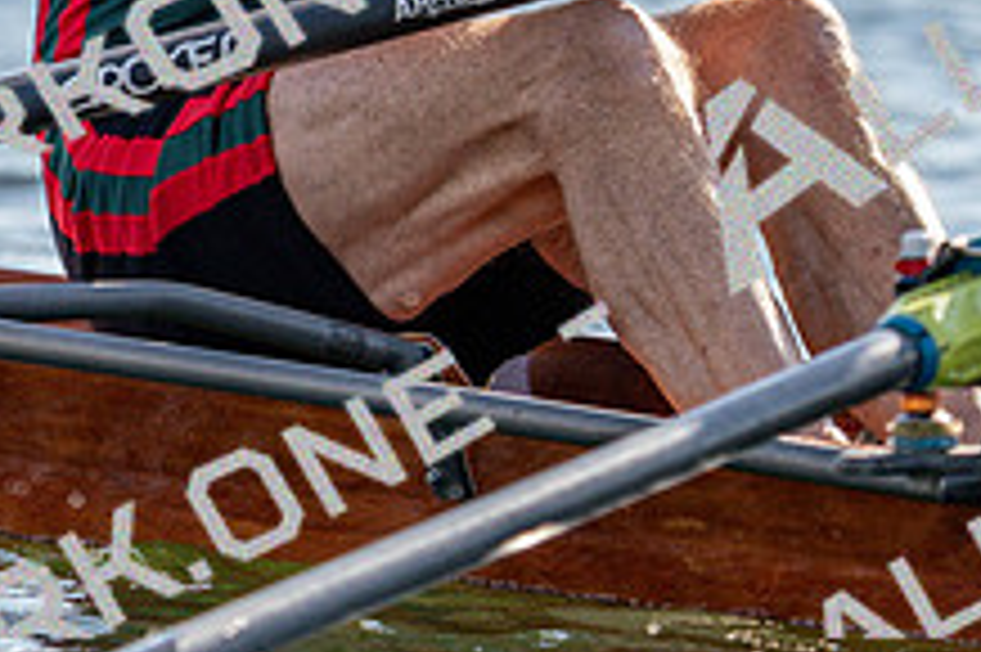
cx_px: 320
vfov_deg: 1.7
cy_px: -133
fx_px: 21728
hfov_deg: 2.6
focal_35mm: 798
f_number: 6.3
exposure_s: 1/1600
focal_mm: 300
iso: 250
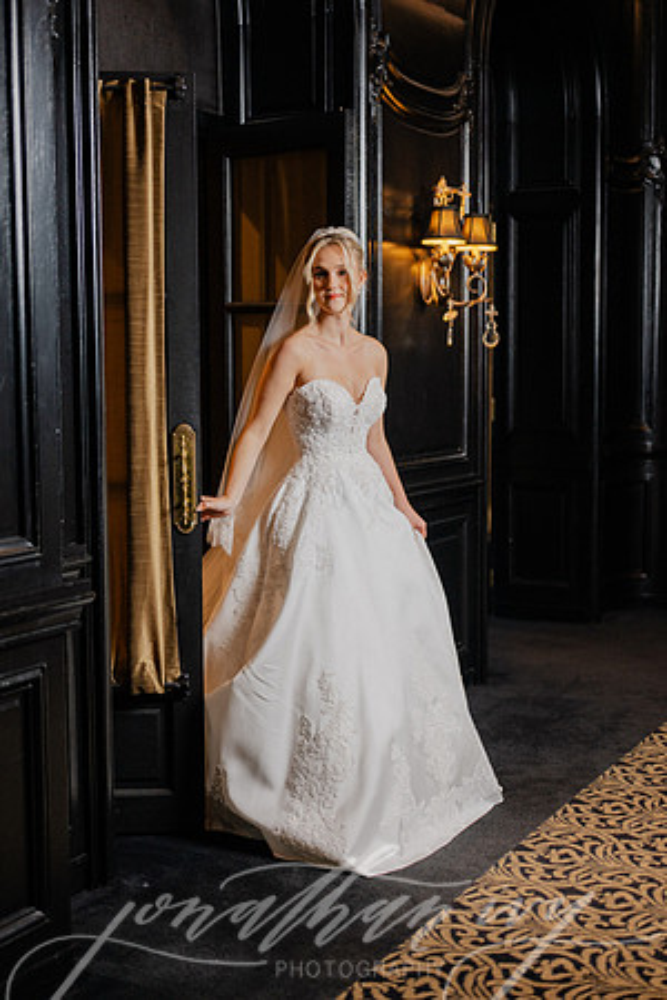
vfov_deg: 39.6
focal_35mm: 50
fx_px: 1389
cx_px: 334
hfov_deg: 27.0
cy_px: 500
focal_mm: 50
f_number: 2
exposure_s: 1/125
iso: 320
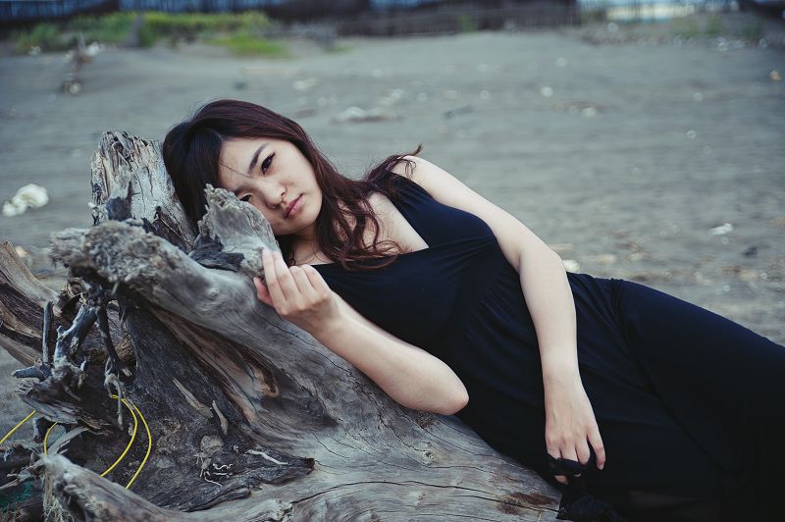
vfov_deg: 26.9
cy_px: 261
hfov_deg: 39.6
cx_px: 392
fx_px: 1089
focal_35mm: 50
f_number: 2.8
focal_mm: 50
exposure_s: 1/1000
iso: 200
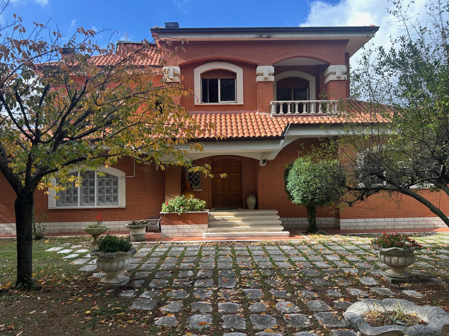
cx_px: 224
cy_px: 168
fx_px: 337
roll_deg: +0.7
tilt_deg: +1.0
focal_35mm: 26
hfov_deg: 67.3
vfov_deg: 53.1
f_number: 1.5
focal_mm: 5.7
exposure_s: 1/814
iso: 50
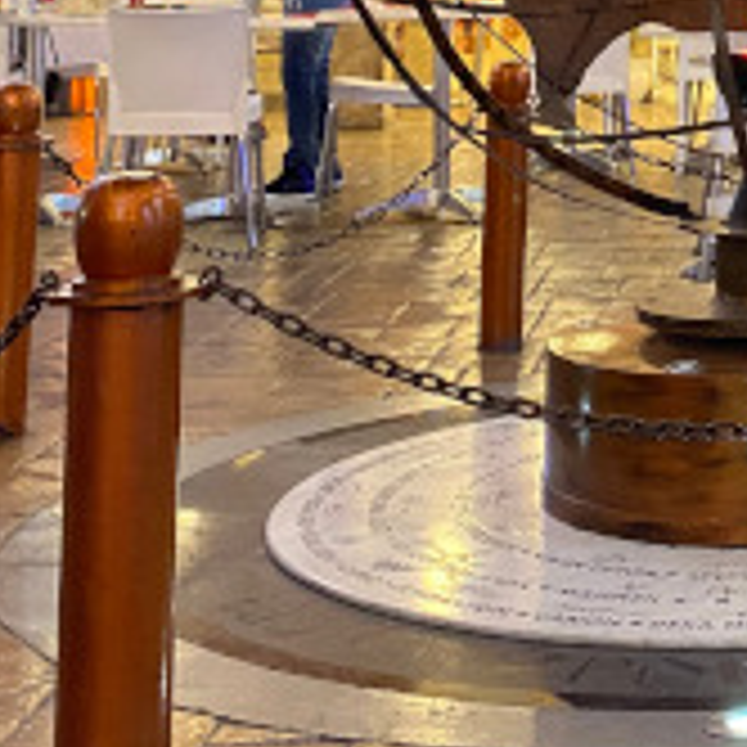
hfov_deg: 19.5
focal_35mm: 83
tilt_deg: +7.8
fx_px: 2026
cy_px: -256
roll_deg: +0.3
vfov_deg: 19.1
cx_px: 918
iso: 400
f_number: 1.8
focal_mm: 4.25
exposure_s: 1/50
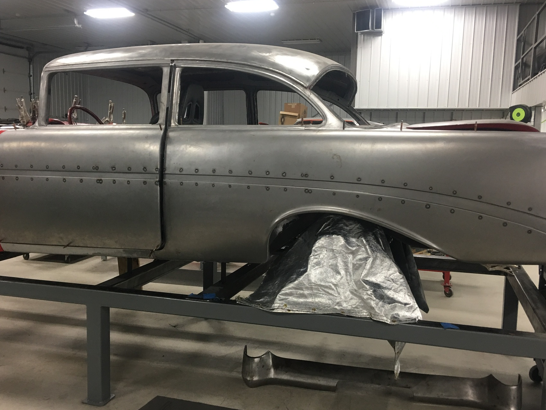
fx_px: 552
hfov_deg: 52.6
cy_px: 223
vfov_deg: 40.7
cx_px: 262
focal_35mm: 35
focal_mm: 4.15
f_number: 2.2
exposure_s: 1/30
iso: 40
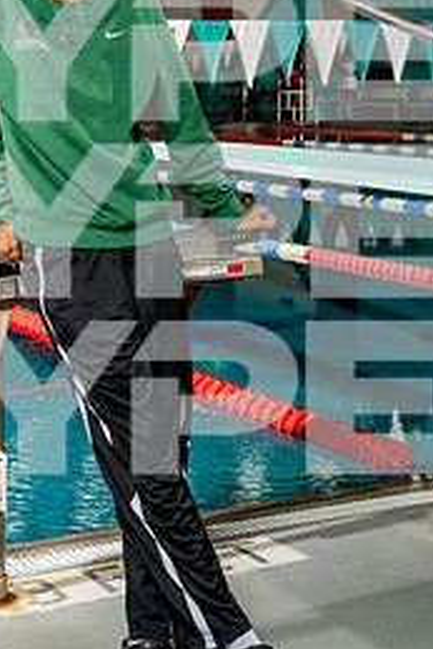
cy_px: 223
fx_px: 1441
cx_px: 108
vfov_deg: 25.2
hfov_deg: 17.0
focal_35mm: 80
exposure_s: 1/250
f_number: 6.3
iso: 640
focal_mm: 46
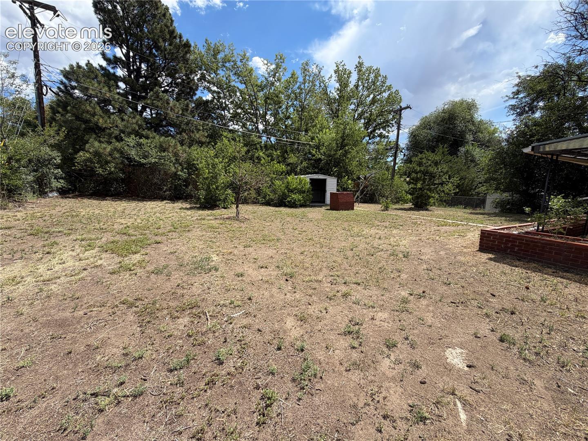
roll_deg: +0.3
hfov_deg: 102.1
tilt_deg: -5.5
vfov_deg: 85.7
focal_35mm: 14
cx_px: 294
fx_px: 238
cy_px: 220
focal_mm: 2.22
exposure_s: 1/770
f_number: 2.2
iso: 25
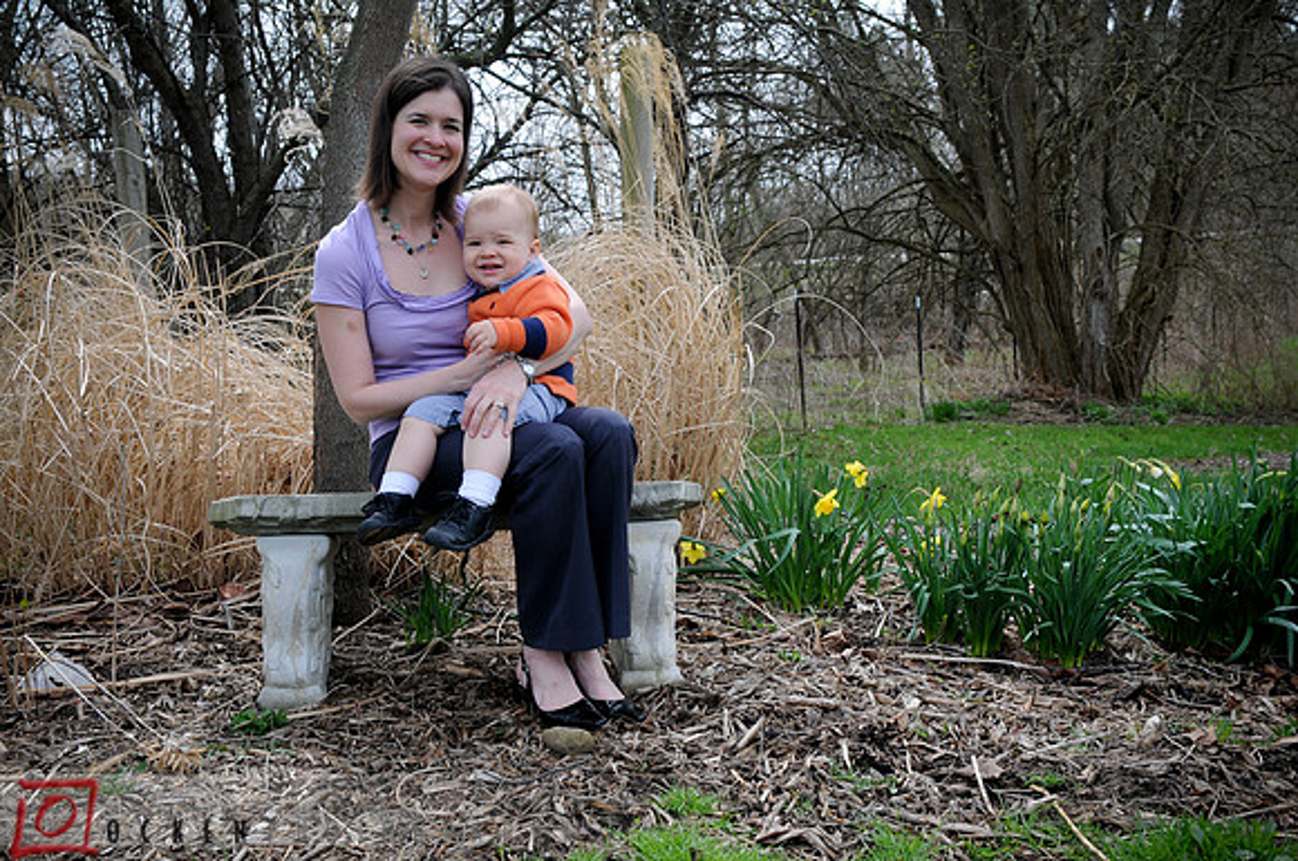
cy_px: 430
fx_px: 1620
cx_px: 649
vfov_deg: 29.8
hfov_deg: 43.7
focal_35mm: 45
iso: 200
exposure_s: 1/250
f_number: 6.3
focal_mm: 30
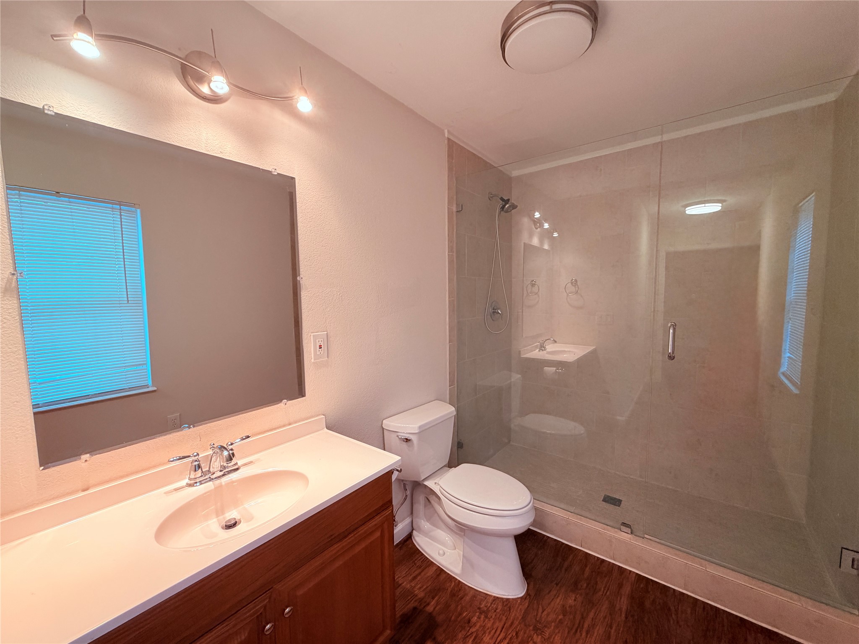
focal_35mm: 14
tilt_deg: -5.6
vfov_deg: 85.7
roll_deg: +0.8
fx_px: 347
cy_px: 322
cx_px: 430
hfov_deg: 102.1
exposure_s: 1/60
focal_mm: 2.22
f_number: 2.2
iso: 200
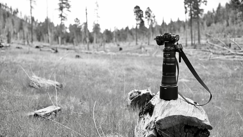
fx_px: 271
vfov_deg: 28.3
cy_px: 69
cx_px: 121
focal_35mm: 42
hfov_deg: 48.4
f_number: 3.2
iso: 100
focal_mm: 40
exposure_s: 1/500
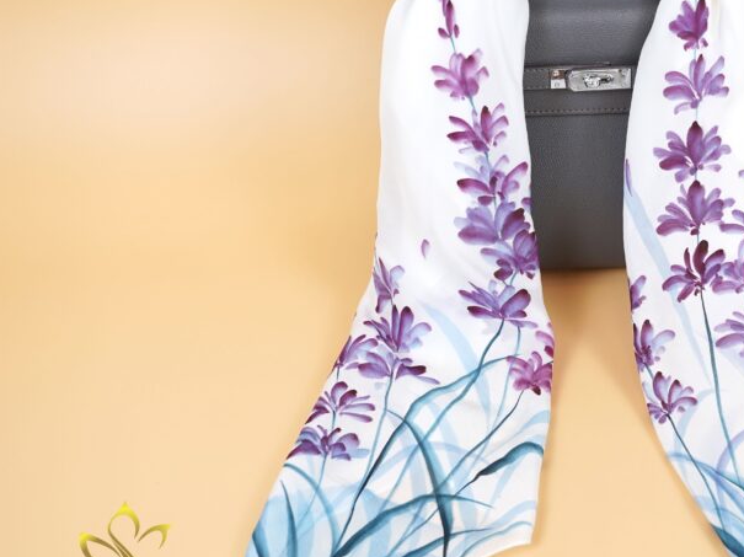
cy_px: 272
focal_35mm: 57
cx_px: 583
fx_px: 1224
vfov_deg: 25.6
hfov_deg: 33.0
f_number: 3.5
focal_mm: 35
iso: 400
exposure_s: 1/400
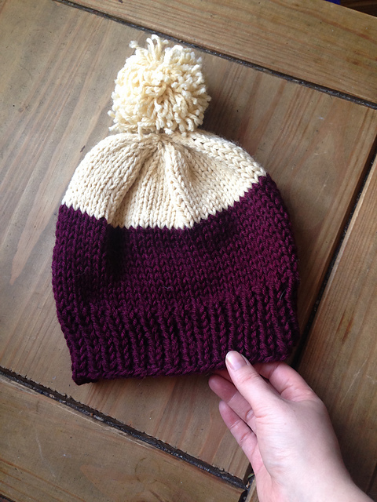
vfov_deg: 55.4
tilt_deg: -78.4
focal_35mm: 33
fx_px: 479
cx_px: 188
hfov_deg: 42.9
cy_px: 251
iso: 100
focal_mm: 4.12
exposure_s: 1/20
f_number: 2.4
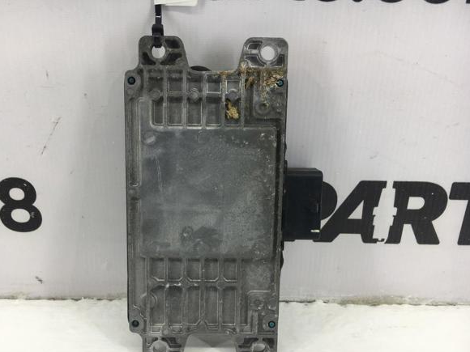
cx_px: 218
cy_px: 193
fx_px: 434
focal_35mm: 32
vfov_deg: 44.1
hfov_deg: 56.8
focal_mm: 4.15
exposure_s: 1/50
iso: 25
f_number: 2.2
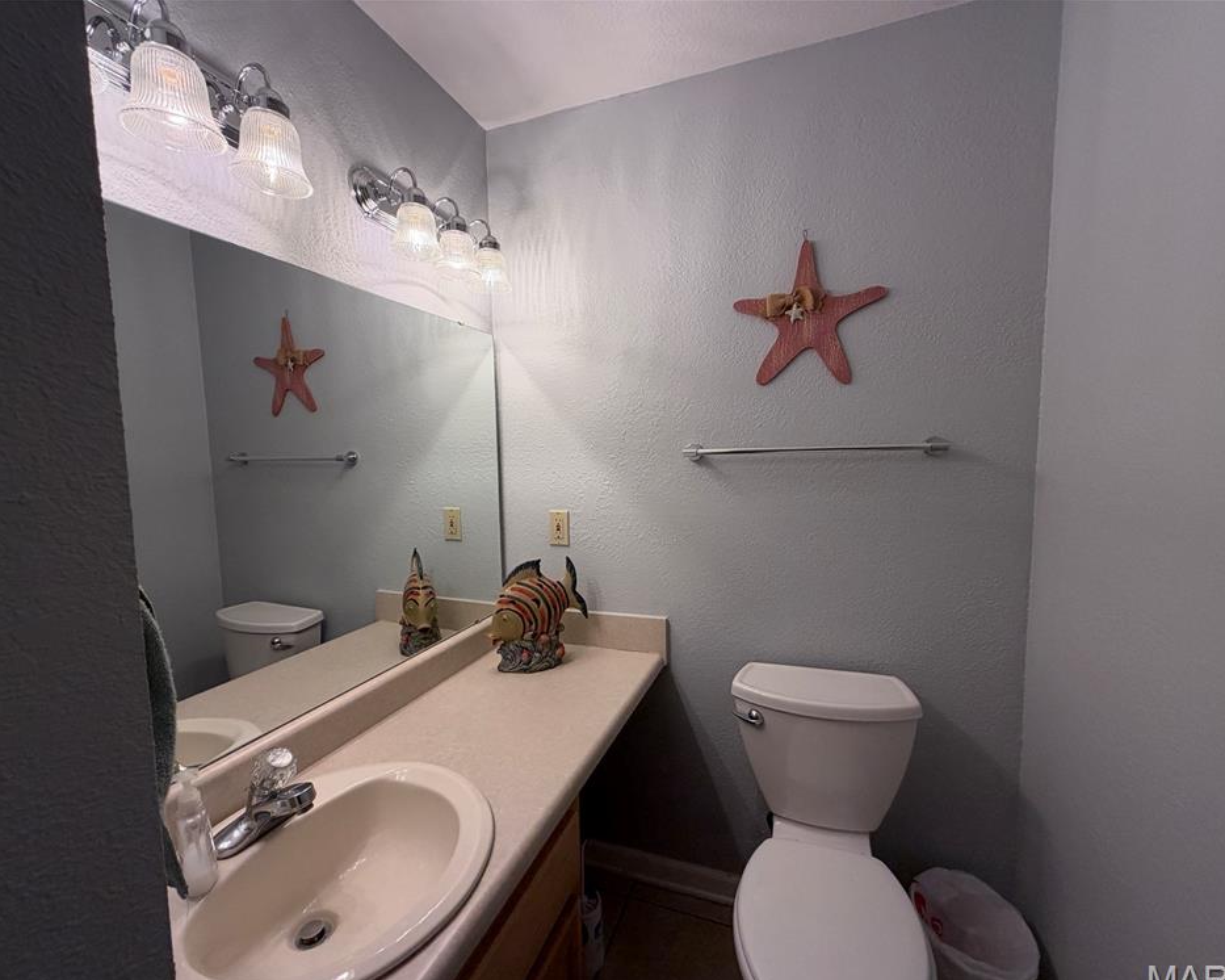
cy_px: 503
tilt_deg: -5.1
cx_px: 607
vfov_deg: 84.0
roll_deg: +1.7
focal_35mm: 15
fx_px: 544
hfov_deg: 96.8
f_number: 2.2
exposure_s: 1/120
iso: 200
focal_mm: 2.22
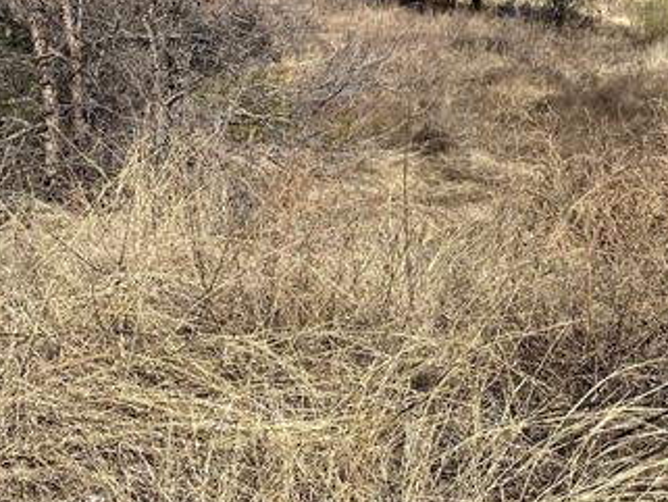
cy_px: -42
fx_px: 1602
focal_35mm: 83
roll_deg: -0.3
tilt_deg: -13.0
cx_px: 327
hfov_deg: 23.5
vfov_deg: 17.2
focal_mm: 4.25
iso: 32
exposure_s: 1/3125
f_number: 1.8
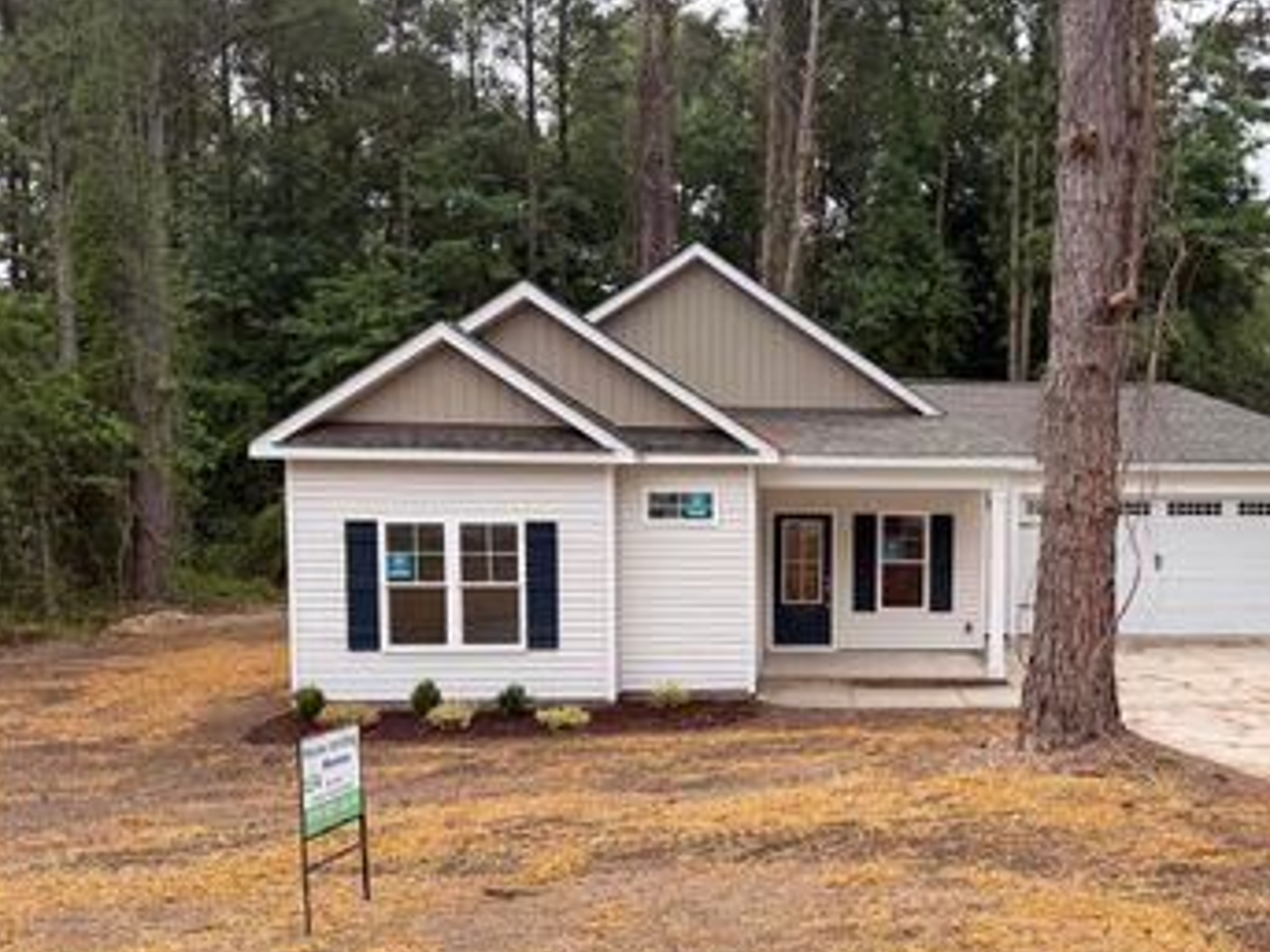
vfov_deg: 40.5
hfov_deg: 51.2
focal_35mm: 35
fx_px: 1284
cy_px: 572
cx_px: 896
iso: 80
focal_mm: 6.76
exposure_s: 1/677
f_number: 1.78
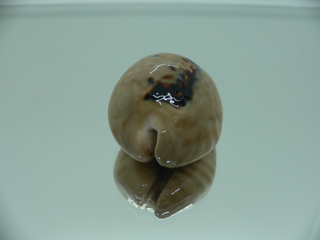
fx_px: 324
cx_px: 160
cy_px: 120
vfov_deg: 40.7
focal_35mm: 35
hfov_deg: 52.6
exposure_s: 1/60
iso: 80
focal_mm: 4.6
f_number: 2.8
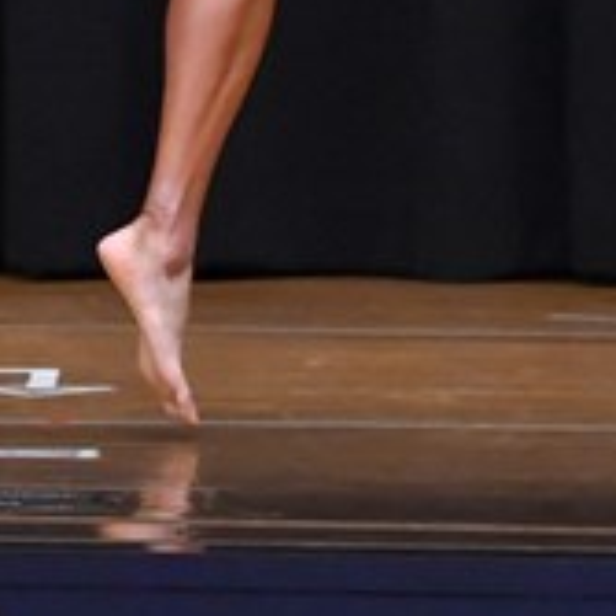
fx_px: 16026
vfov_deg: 2.2
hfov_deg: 2.2
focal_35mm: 796
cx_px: -113
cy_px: -273
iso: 8000
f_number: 5.6
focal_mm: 135
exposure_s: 1/400
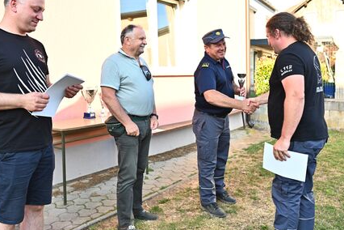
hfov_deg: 51.9
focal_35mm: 37
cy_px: 114
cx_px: 172
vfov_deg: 35.9
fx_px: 354
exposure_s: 1/2500
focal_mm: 35
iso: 1600
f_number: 4
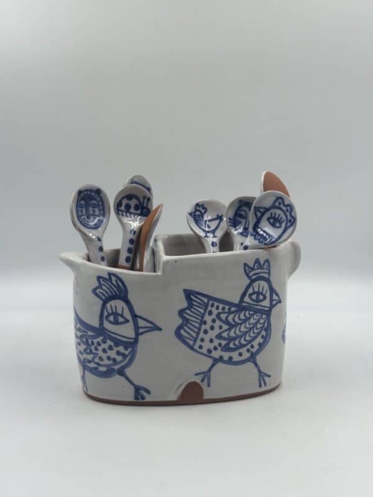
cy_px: 248
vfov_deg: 39.7
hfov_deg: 30.3
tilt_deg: -11.4
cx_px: 186
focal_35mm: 48
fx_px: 690
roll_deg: -1.1
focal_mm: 6.86
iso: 64
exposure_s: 1/431
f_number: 1.78
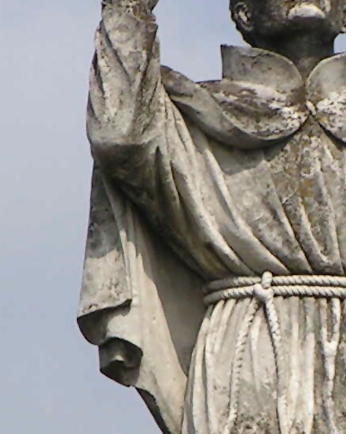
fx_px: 5882
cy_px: 264
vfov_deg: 4.2
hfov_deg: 3.4
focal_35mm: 459
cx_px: 323
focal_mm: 28.8
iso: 50
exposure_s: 1/250
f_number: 5
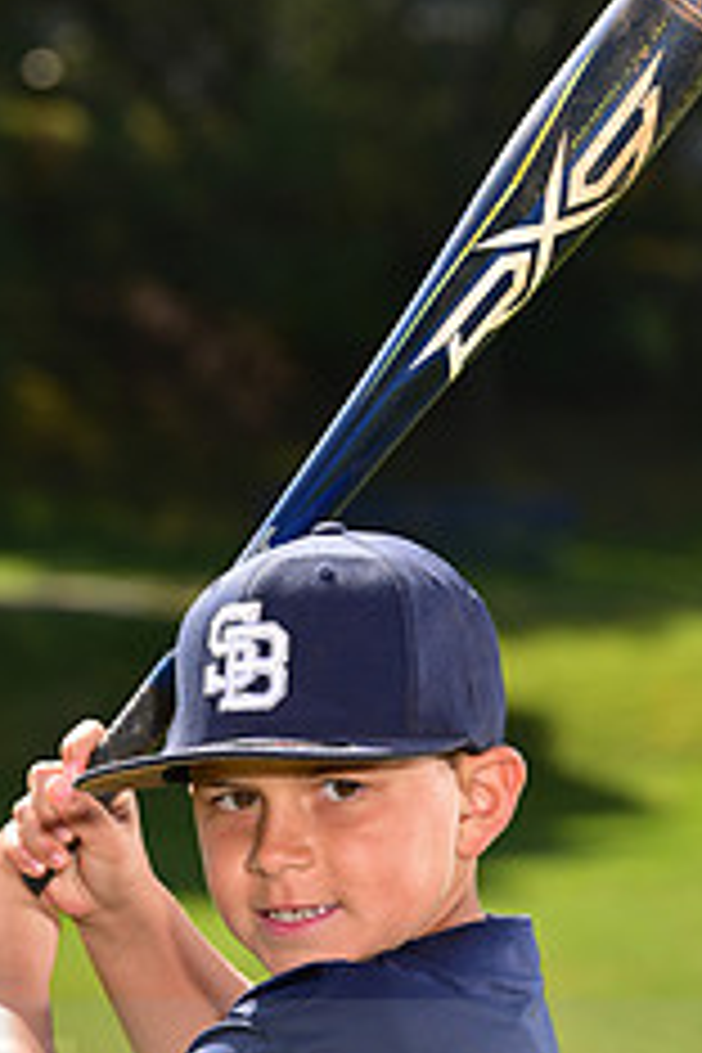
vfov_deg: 6.9
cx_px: 281
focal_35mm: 297
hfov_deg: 4.6
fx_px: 8687
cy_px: 1062
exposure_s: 1/250
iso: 80
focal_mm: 120
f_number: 5.6
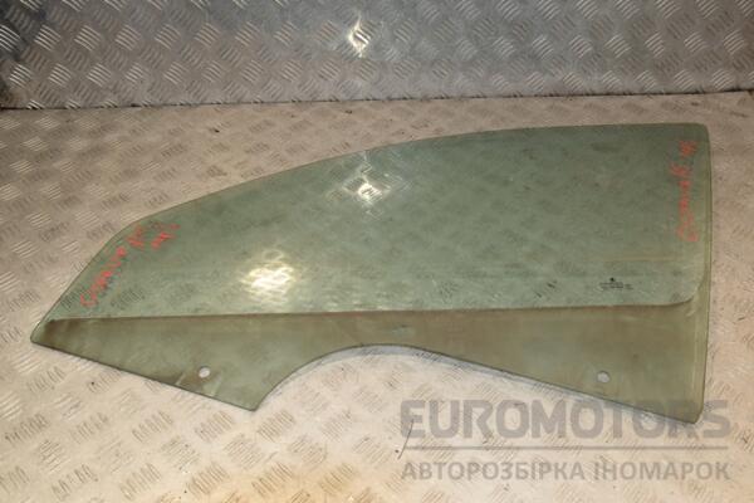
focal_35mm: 36
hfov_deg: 53.1
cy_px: 252
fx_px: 754
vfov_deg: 36.9
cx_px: 377
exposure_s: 1/200
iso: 800
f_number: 8
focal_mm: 24
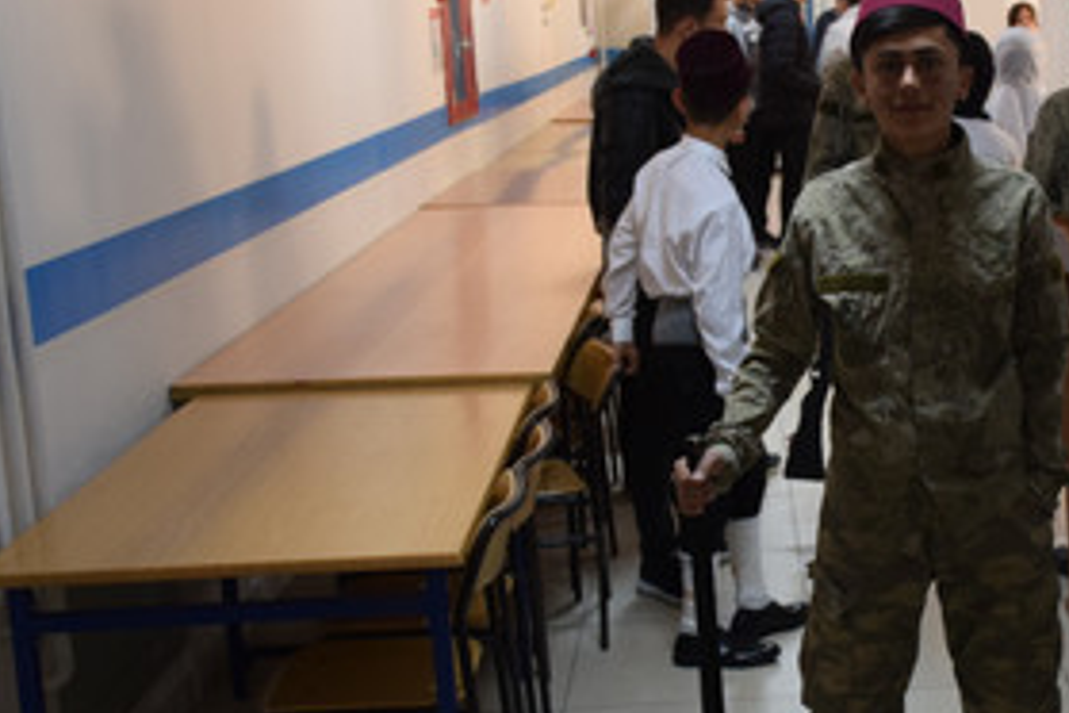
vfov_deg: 21.9
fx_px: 1838
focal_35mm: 62
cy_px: 389
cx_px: 916
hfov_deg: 31.3
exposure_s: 1/60
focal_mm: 23
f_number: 3.8
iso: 900
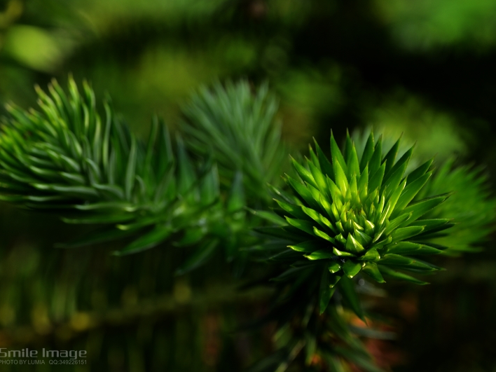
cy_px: 186
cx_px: 237
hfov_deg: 14.2
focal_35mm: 139
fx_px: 1985
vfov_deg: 10.7
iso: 100
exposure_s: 1/100
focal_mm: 85
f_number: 8
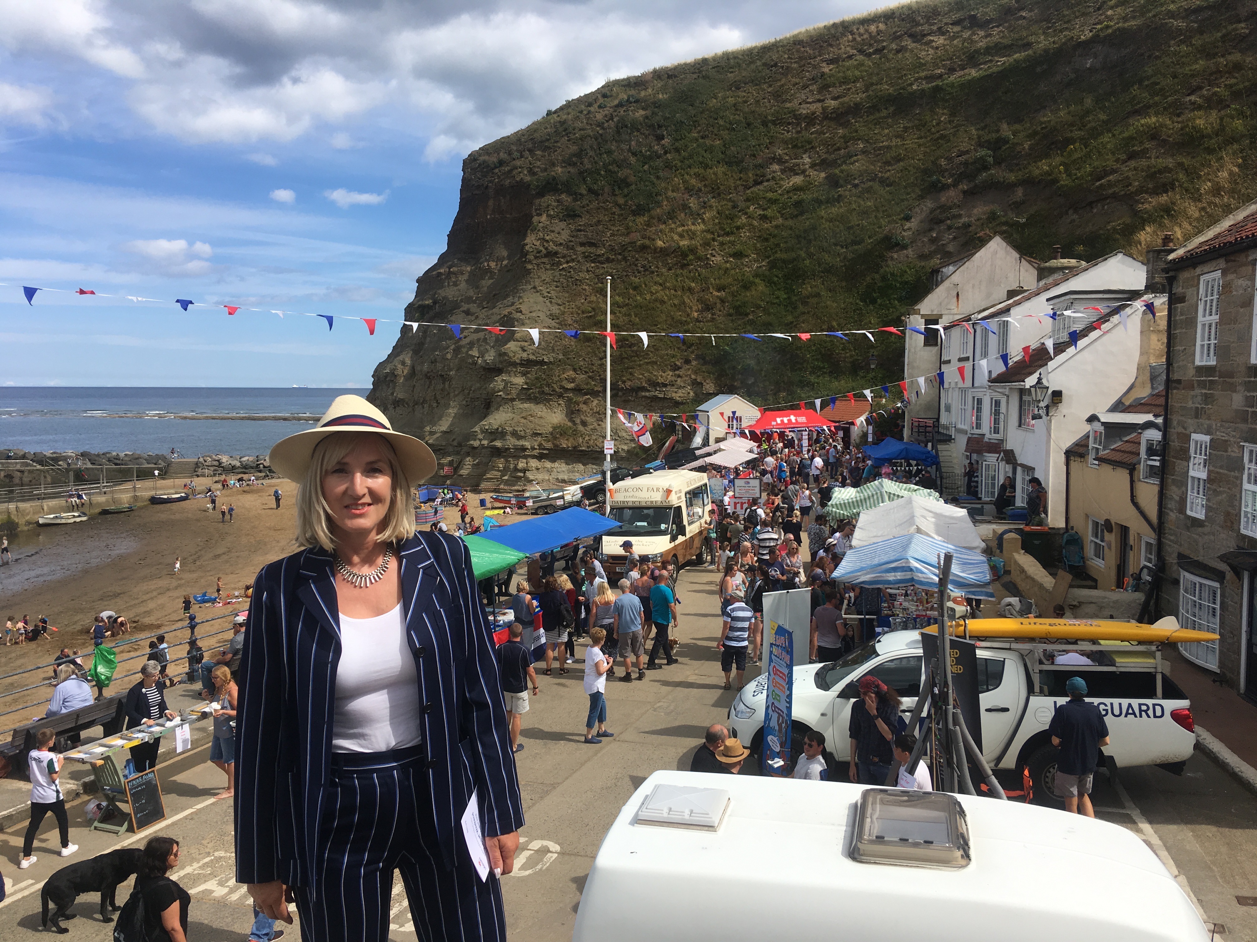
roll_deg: +1.1
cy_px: 471
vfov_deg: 48.2
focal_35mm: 29
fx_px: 1053
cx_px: 628
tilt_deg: -7.3
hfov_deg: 61.7
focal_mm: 4.15
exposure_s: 1/1538
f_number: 2.2
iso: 25
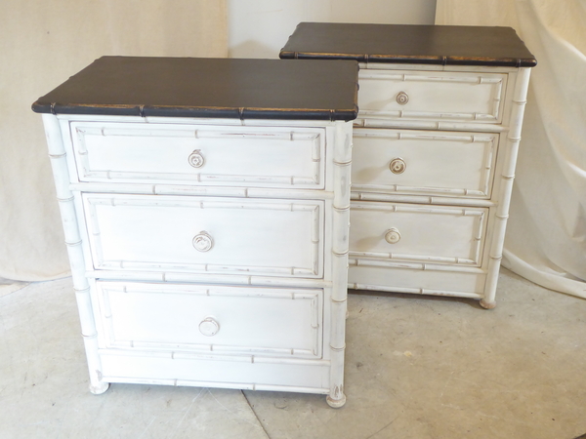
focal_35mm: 39
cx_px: 293
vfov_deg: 36.8
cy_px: 220
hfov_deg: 47.9
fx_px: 660
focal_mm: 6.7
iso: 400
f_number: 3.7
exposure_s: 1/25
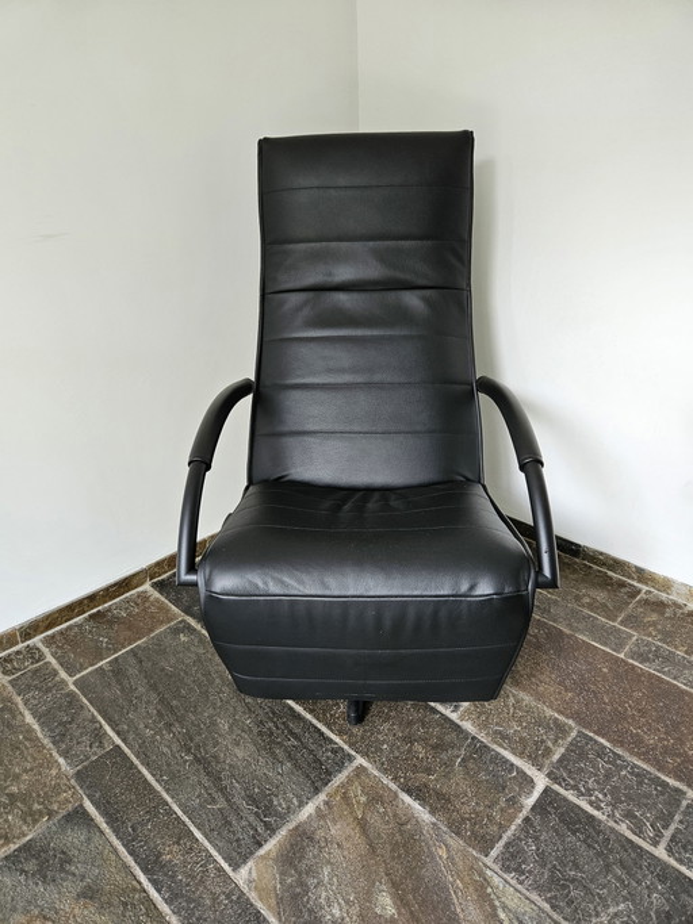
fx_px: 614
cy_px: 462
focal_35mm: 23
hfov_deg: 58.9
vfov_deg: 73.9
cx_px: 346
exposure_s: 1/142
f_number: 1.8
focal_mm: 5.4
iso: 250
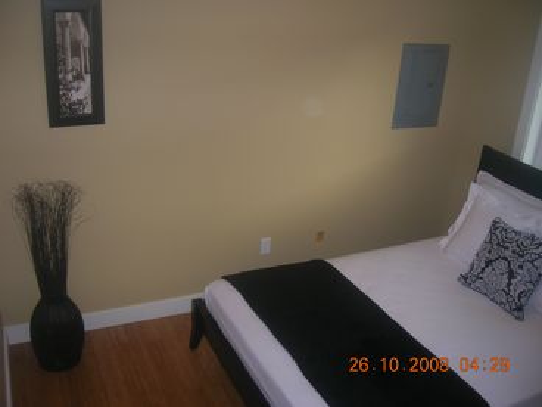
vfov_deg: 41.8
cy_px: 204
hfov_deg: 54.0
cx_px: 271
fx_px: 532
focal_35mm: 34
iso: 58
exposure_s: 1/60.1
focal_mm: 5.7
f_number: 2.9
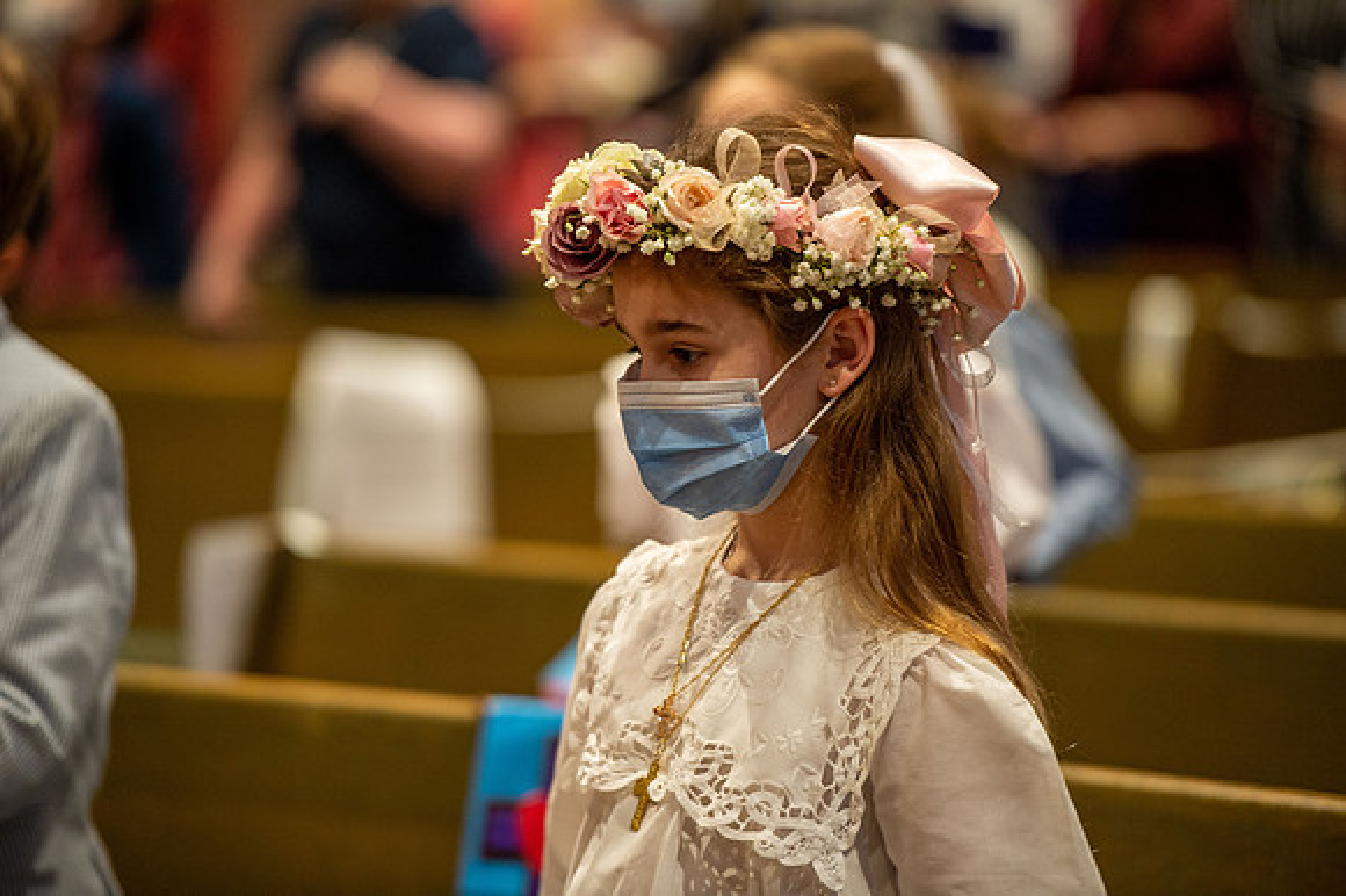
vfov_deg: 7.2
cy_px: 448
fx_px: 7100
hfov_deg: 10.8
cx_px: 673
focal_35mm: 190
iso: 1600
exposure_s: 1/100
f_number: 2.8
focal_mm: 190
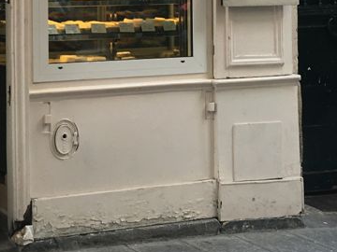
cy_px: -78
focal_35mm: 103
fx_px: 1003
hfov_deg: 18.0
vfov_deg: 13.8
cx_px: -82
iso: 25
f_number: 2.2
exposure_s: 1/108
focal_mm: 4.15
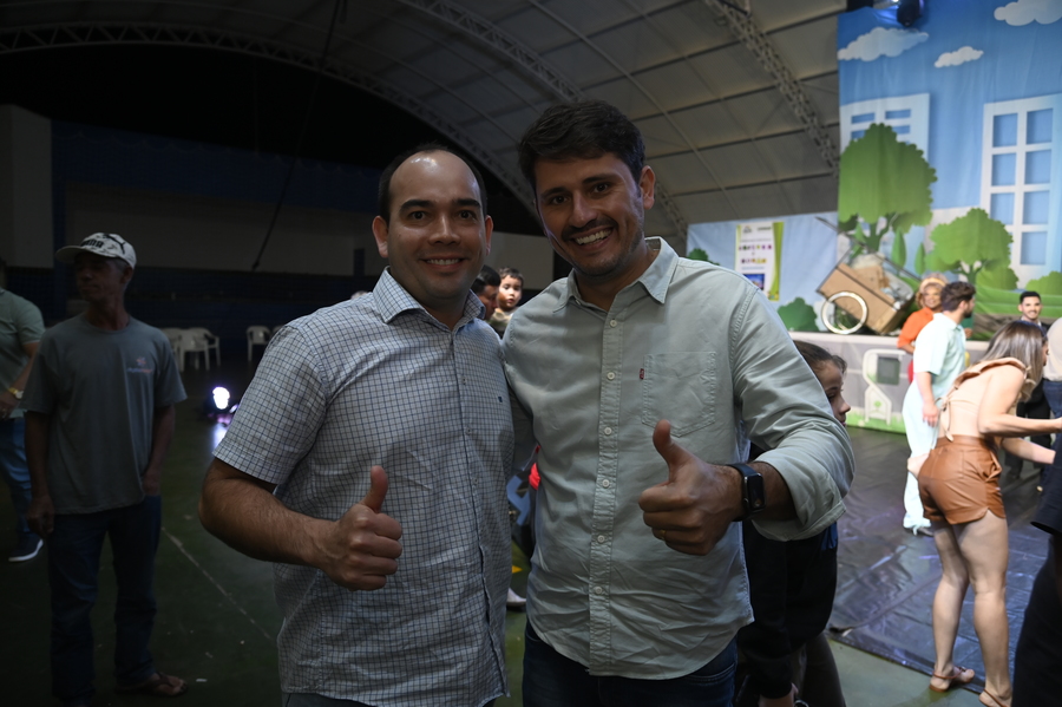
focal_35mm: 24
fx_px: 708
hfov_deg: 73.8
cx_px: 531
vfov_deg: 53.1
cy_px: 354
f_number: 4
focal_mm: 24
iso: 1000
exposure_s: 1/125
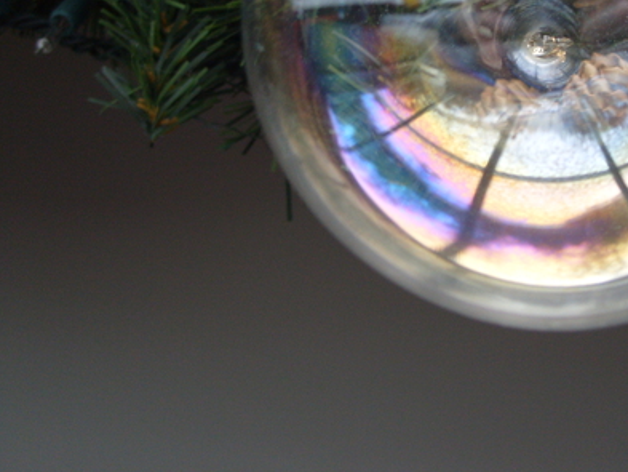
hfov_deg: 33.6
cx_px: 403
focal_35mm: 57
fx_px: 1034
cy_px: 91
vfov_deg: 25.2
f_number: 2.8
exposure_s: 1/45
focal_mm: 7.8
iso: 120
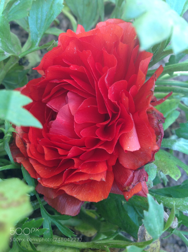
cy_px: 126
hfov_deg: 40.6
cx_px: 94
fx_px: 254
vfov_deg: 52.7
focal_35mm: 35
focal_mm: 4.28
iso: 64
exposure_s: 1/30
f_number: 2.4
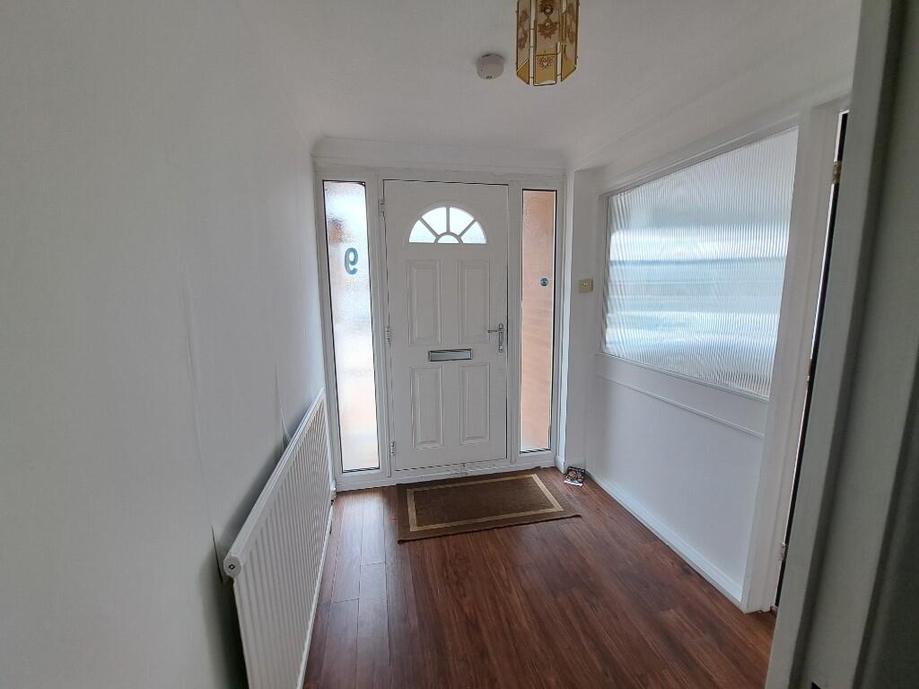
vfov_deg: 89.9
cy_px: 344
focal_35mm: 13
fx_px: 345
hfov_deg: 106.2
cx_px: 460
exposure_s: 1/100
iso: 50
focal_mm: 1.74
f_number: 2.2
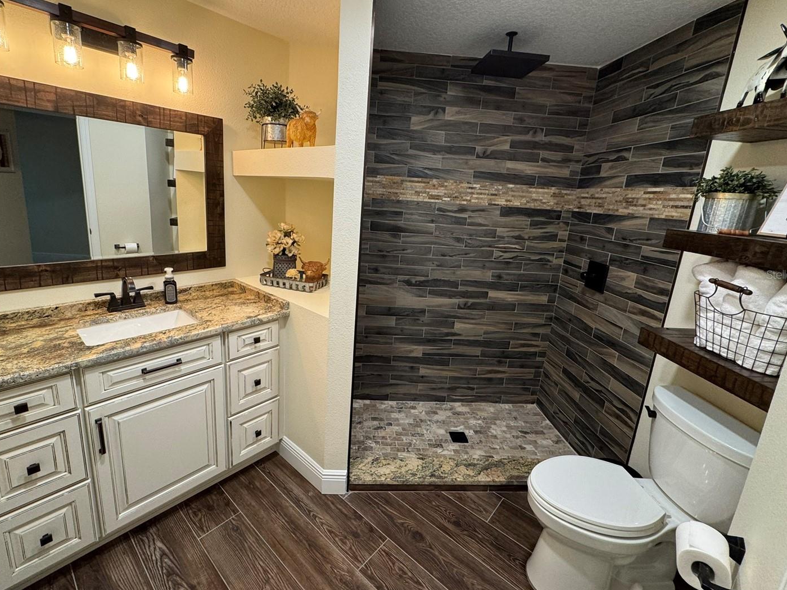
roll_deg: -3.4
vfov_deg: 78.0
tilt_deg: -13.3
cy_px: 274
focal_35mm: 16
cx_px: 370
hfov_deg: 94.4
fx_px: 364
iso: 160
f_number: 2.2
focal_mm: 2.22
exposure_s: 1/60
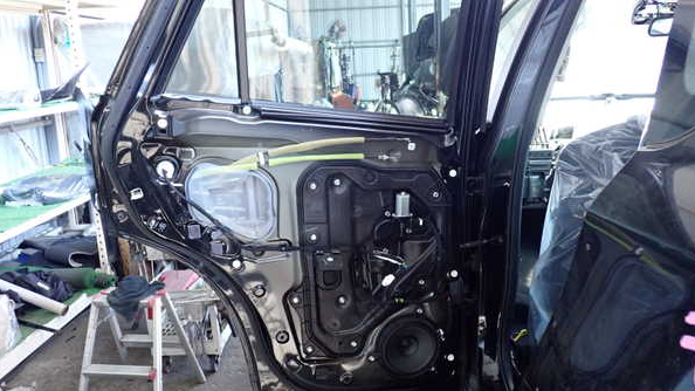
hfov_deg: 59.5
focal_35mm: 33
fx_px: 608
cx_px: 349
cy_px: 179
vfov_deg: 35.6
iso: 500
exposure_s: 1/125
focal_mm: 5.4
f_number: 2.3
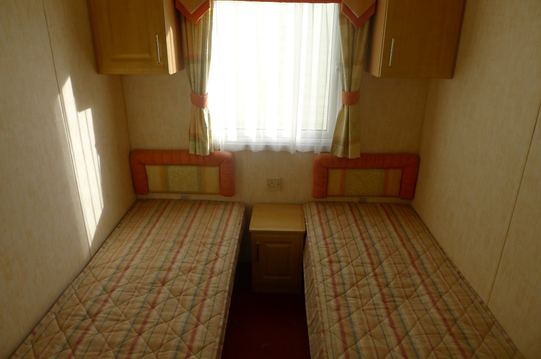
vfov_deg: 53.0
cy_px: 180
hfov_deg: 73.8
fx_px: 360
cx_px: 270
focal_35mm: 24
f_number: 2.8
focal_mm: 5.1
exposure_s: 1/125
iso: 80
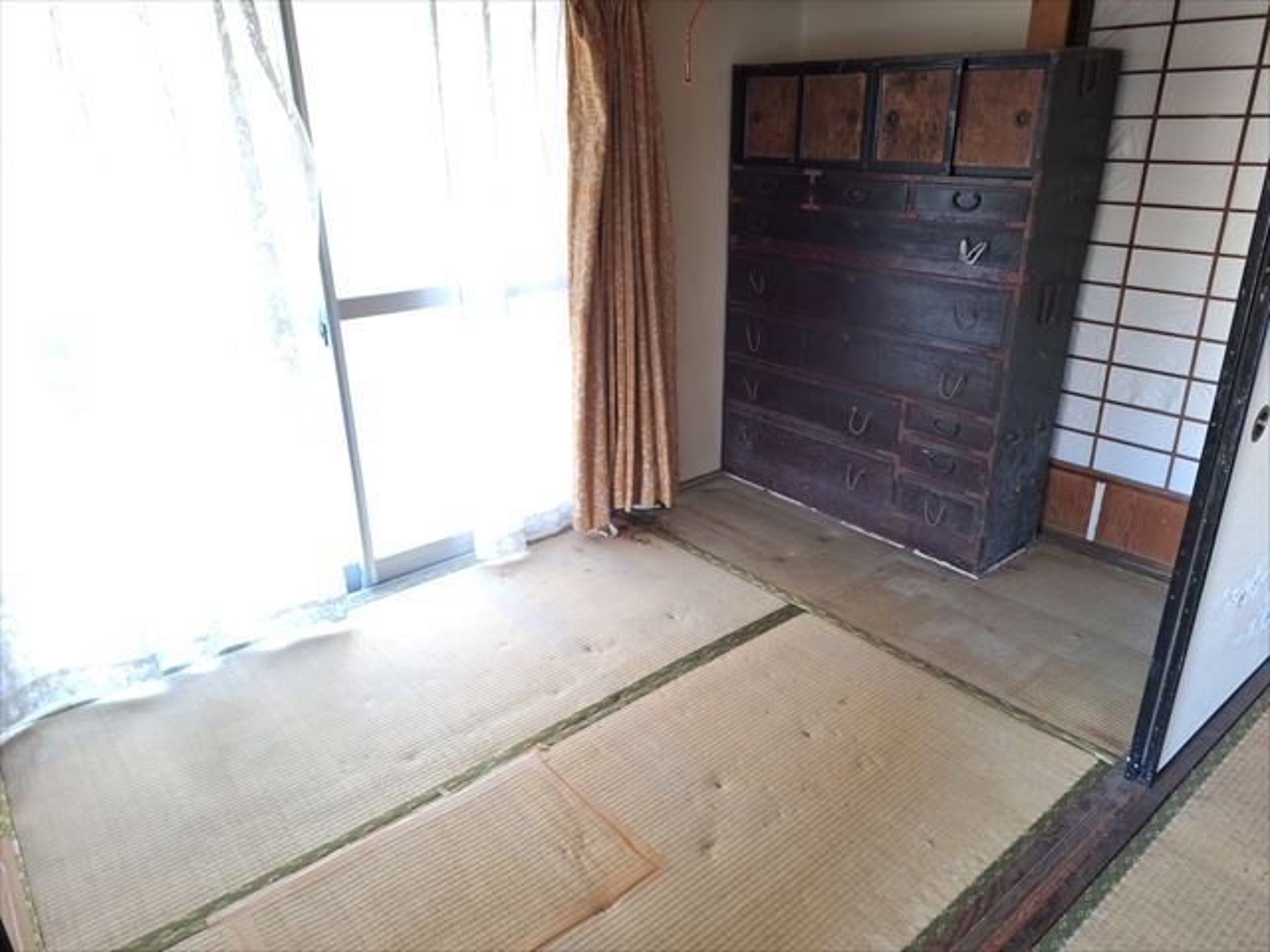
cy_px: 476
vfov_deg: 58.9
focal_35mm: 23
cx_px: 635
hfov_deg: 73.9
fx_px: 844
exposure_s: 1/20
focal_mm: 5.54
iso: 640
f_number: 1.8
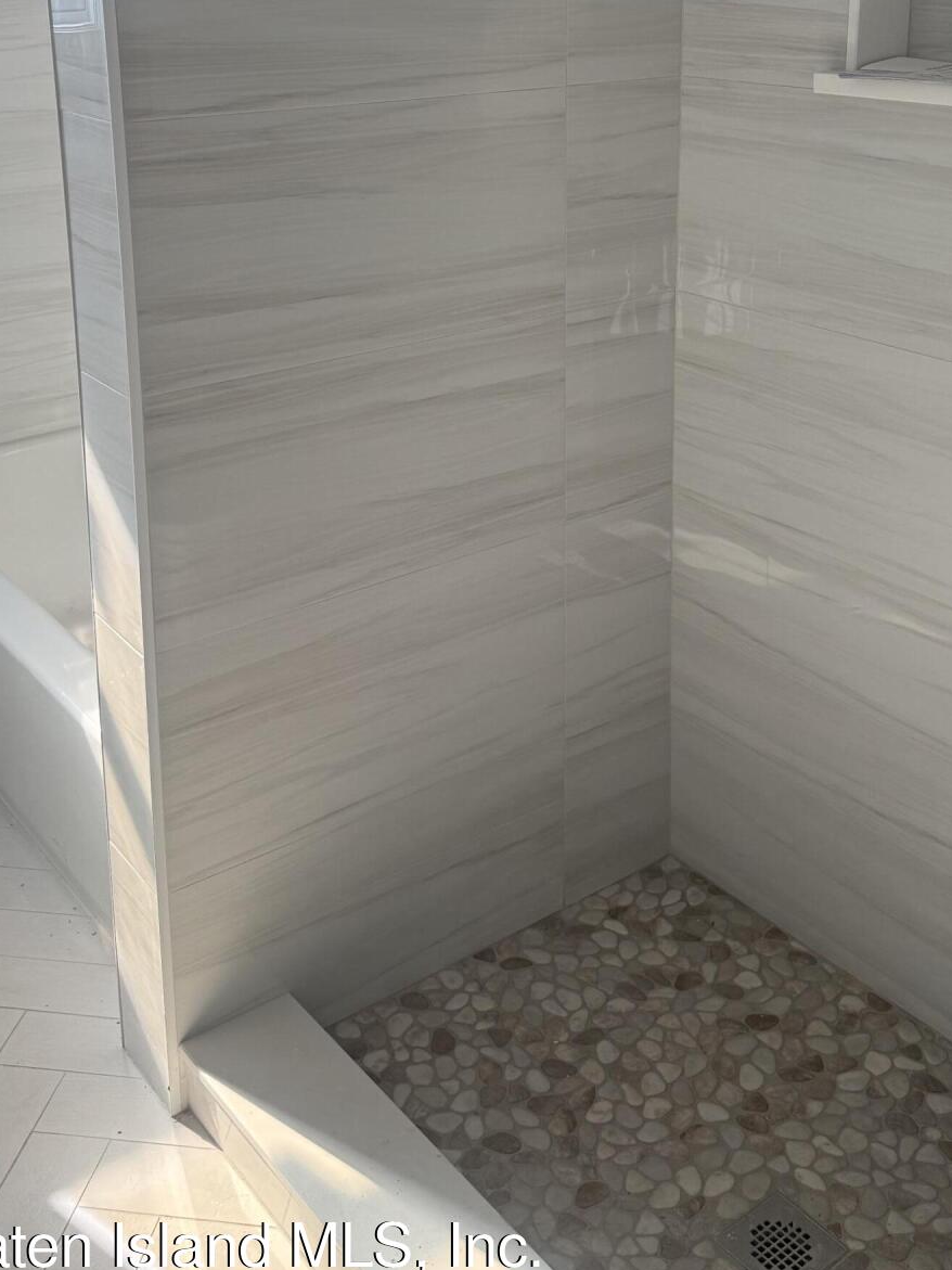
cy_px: 260
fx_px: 1504
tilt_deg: -11.7
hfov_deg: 35.1
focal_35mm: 41
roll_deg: +0.7
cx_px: 530
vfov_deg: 43.7
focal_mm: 6.76
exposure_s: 1/280
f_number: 1.78
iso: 100
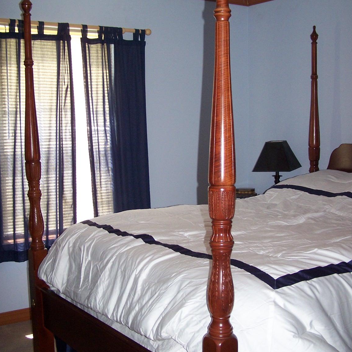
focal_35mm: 48
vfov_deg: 35.3
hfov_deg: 35.4
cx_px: 176
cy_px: 190
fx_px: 552
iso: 140
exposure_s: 1/60
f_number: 2.8
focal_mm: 6.7
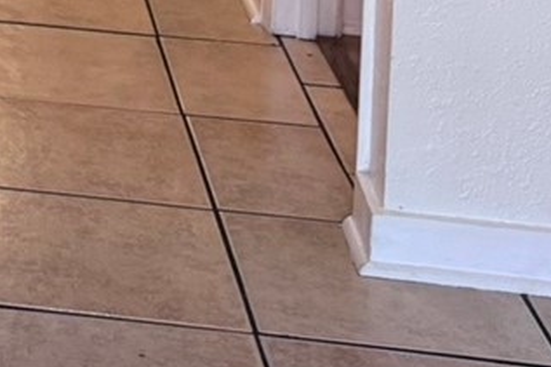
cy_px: -546
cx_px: -546
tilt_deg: -5.4
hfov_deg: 13.8
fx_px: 1927
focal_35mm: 126
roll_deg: -1.3
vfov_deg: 9.5
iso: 125
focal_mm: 6.76
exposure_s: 1/120
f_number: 1.78
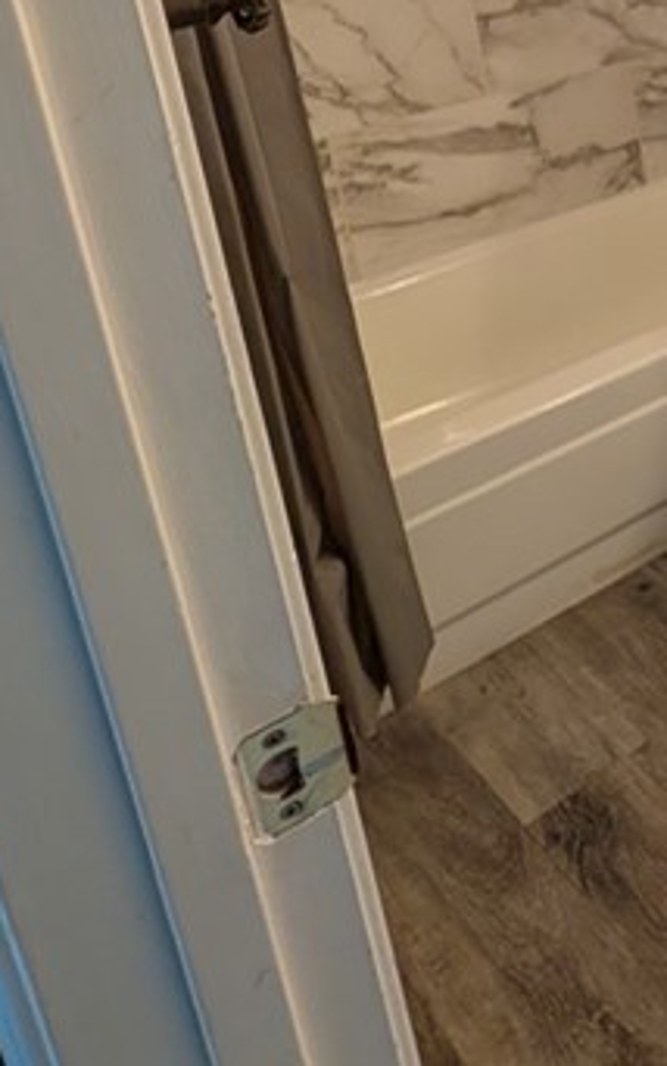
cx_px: 1117
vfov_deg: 45.6
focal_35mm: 38
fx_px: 1104
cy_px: 67
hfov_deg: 23.1
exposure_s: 1/120
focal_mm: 2.02
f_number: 1.7
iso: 78
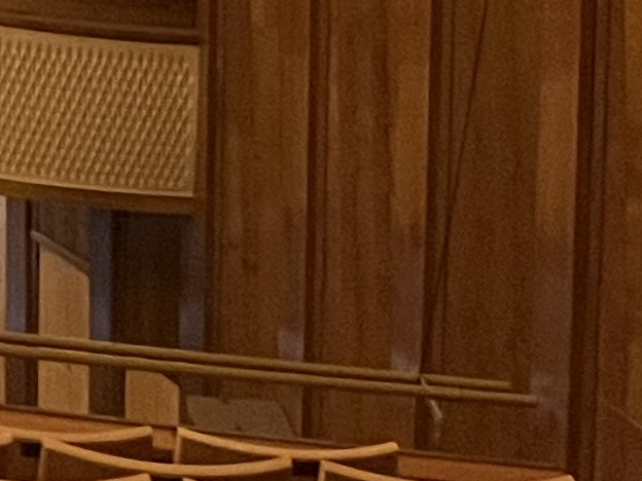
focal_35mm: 168
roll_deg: +1.0
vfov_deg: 8.0
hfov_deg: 9.0
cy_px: -788
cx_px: -1415
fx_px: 3116
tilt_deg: -3.0
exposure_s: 1/40
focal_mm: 5.1
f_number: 1.6
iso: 640
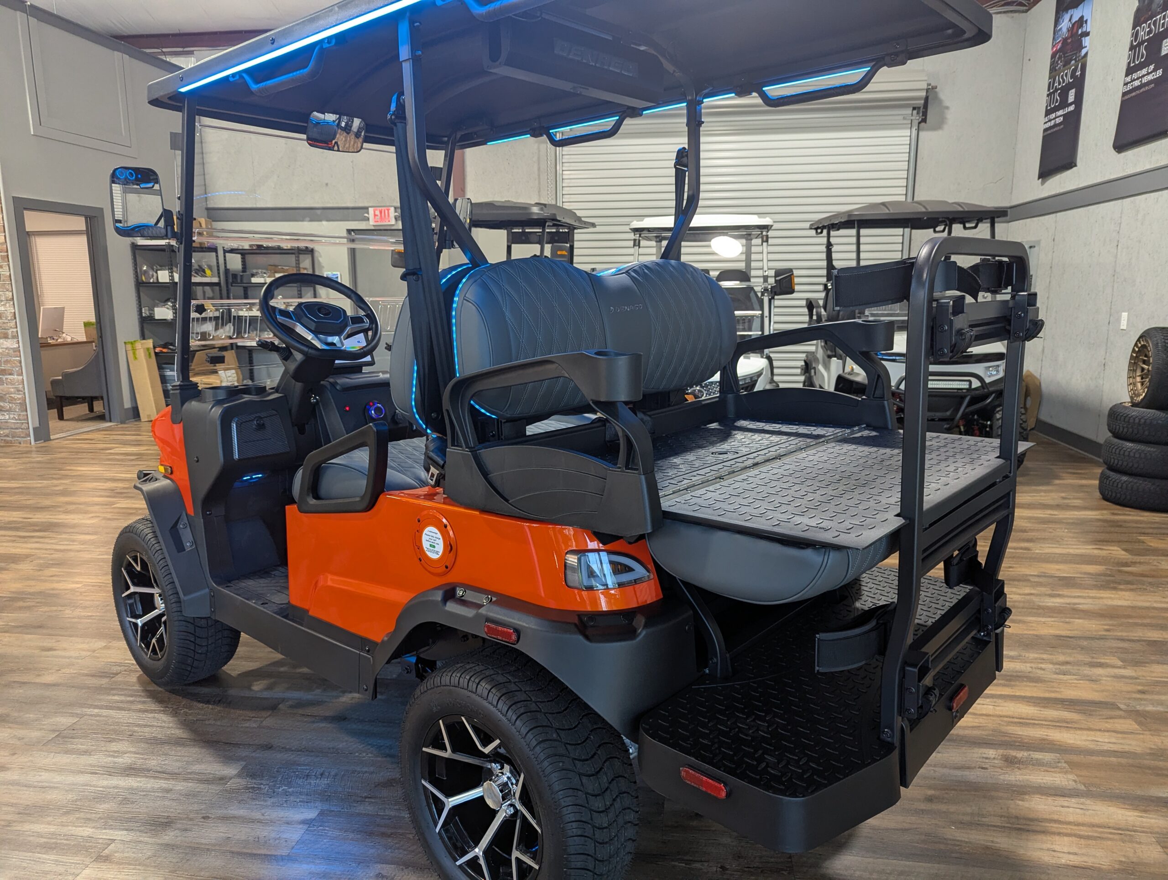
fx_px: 811
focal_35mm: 24
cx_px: 584
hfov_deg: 71.5
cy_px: 440
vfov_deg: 56.9
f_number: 1.85
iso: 193
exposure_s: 1/120
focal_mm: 6.81
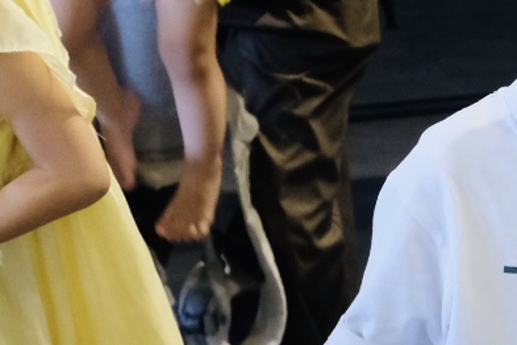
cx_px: 600
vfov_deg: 11.2
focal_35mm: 122
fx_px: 1752
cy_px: 90
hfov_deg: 16.2
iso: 2500
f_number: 4
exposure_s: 1/60
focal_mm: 18
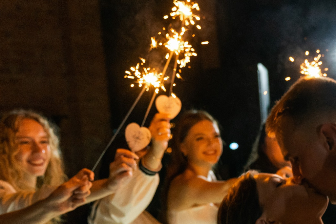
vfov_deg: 19.2
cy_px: 197
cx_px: 381
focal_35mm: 70
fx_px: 653
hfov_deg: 26.3
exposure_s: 1/160
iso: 2500
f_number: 3.2
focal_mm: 28
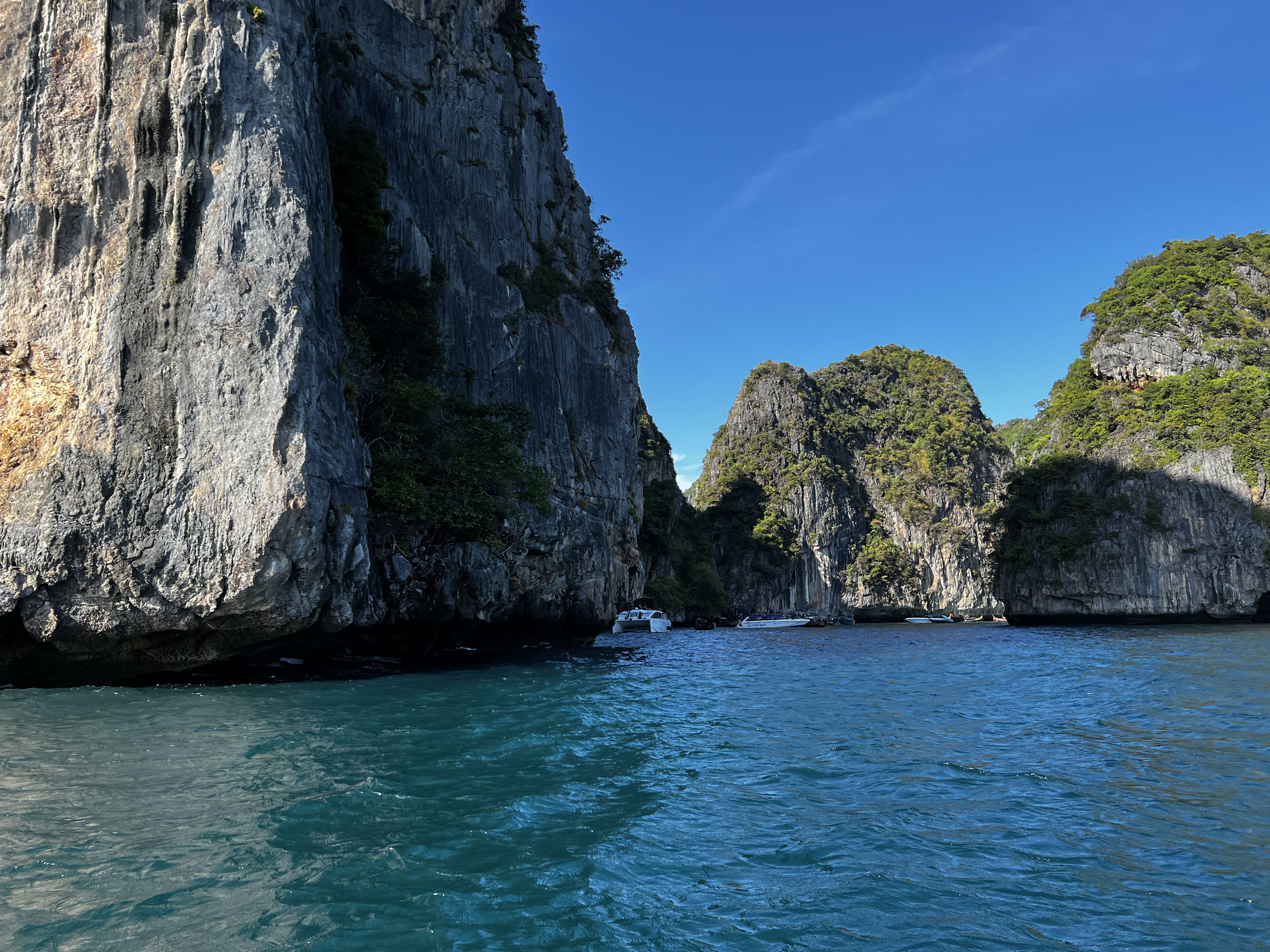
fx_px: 954
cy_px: 476
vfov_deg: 53.1
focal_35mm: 26
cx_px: 635
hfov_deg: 67.3
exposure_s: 1/1808
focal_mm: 5.7
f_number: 1.5
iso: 50
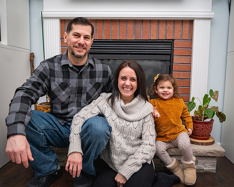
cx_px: 122
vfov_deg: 51.6
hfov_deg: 62.2
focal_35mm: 28
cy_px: 93
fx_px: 194
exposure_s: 1/125
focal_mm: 24
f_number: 4
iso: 200
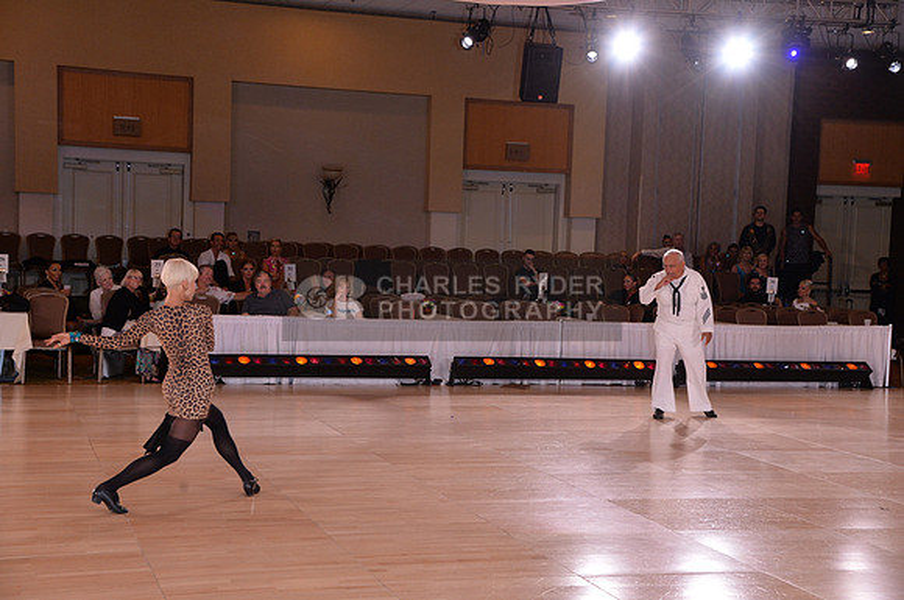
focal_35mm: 55
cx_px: 452
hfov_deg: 36.3
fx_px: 1379
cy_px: 300
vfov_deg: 24.5
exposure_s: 1/250
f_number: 5.6
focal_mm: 55
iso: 2000
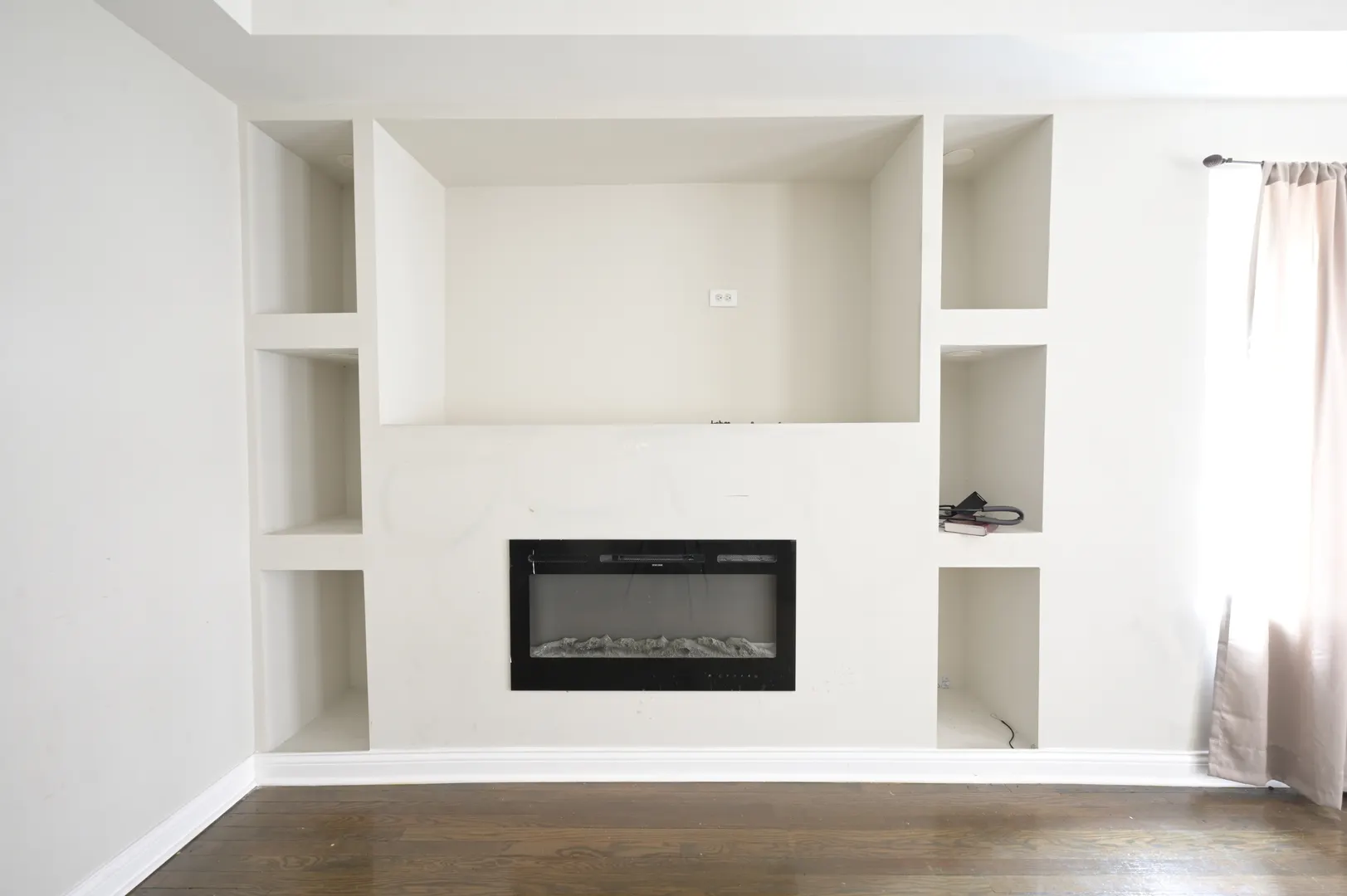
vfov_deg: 81.1
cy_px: 448
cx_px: 674
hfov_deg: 104.3
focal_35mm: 14
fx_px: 523
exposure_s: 30
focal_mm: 14
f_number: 8
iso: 400
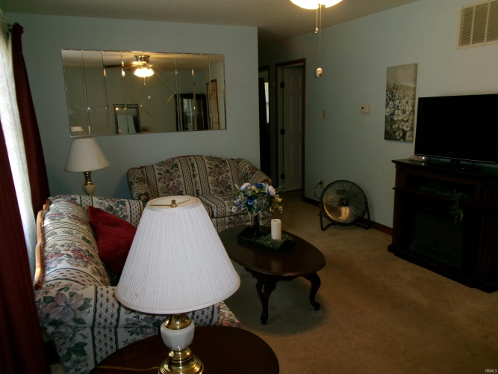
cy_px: 187
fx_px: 403
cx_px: 249
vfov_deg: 49.7
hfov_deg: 63.5
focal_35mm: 28
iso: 200
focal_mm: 5.1
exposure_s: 1/34
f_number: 3.9
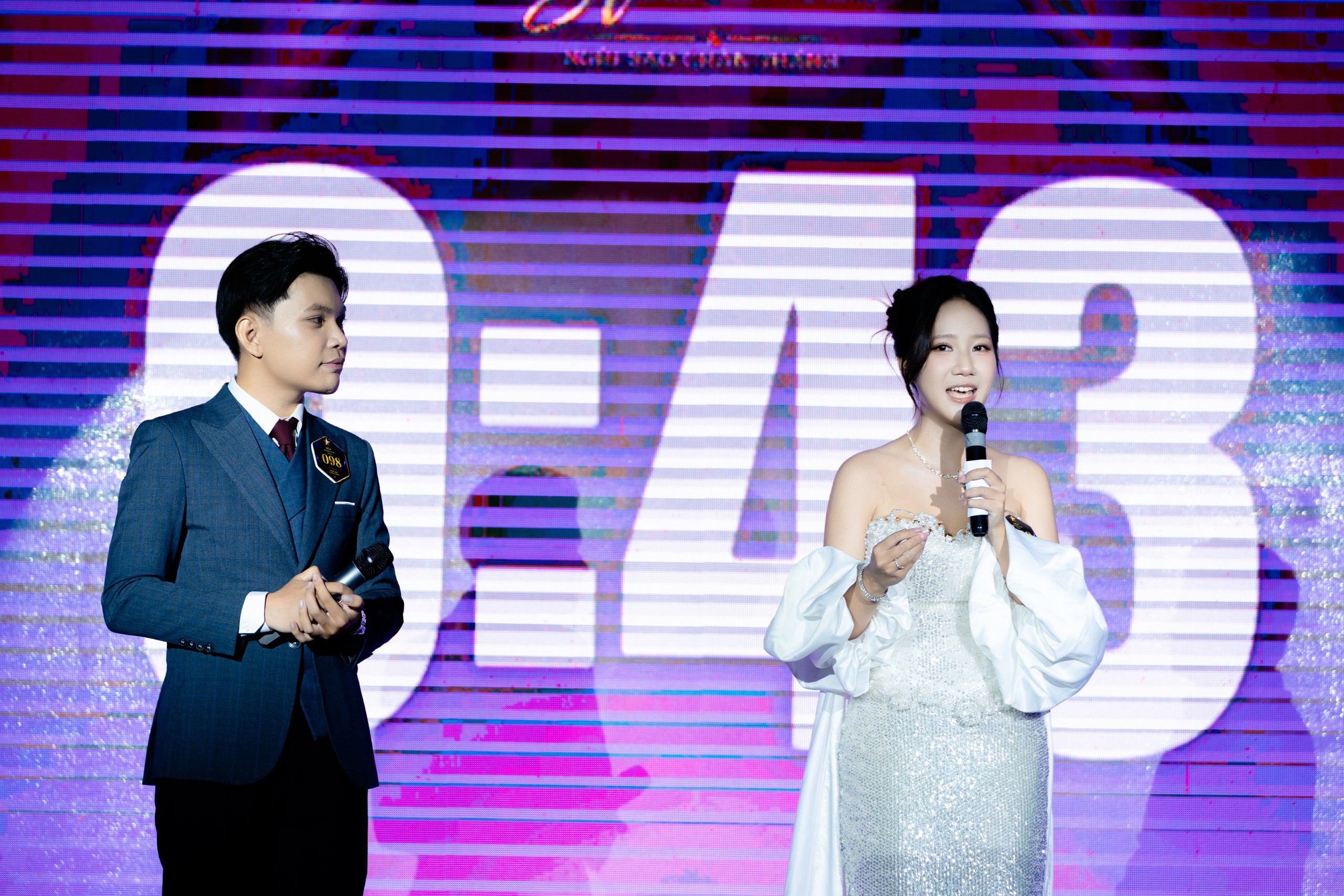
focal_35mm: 110
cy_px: 448
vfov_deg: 12.5
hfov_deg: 18.6
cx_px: 672
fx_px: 4107
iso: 640
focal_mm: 110
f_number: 3.2
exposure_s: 1/250
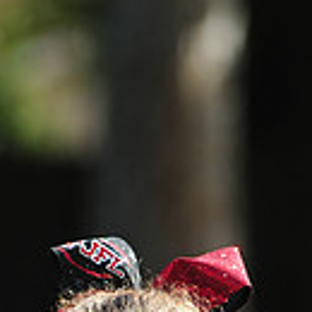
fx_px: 7750
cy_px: 456
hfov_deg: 2.3
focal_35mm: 760
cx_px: 38
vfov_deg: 2.3
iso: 400
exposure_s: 1/1600
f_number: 4.5
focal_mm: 200
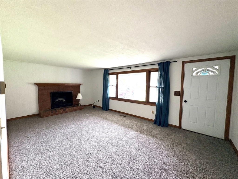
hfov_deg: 102.1
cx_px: 119
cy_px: 90
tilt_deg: -2.7
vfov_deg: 85.7
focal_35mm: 14
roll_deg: -0.4
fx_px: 96
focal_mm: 2.22
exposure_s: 1/99
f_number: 2.2
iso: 125
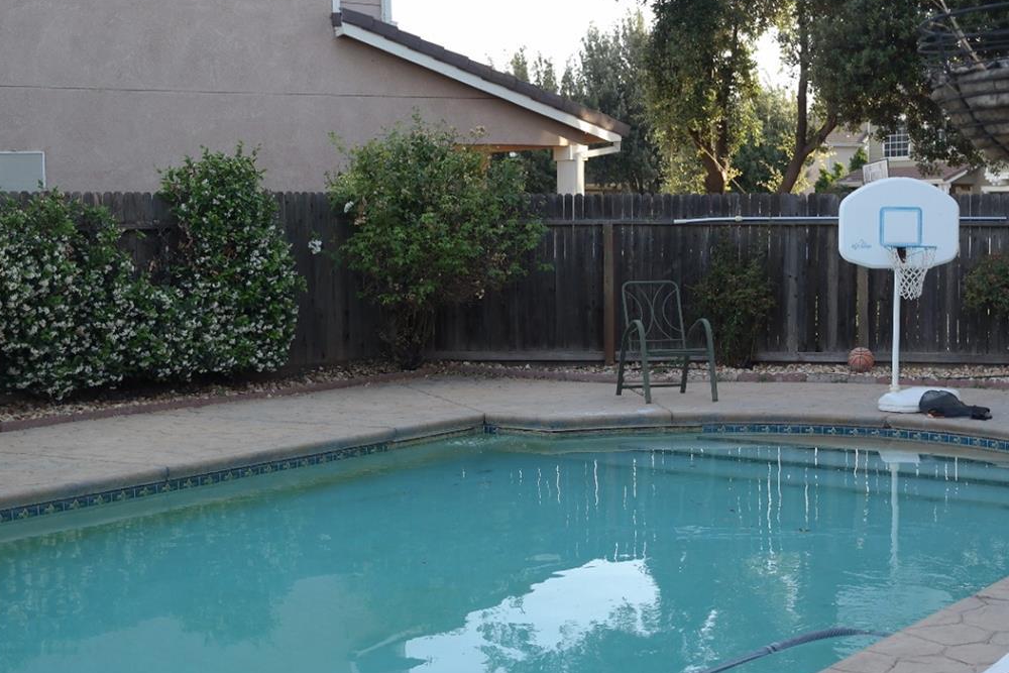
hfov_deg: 36.7
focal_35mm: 54
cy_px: 392
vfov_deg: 25.0
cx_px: 620
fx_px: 1514
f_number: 4.5
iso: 100
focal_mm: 24
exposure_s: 1/125
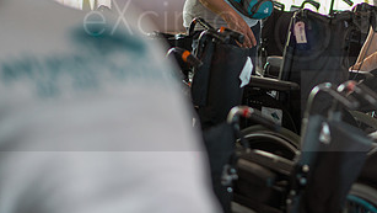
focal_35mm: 168
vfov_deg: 7.2
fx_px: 1680
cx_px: 302
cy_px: 31
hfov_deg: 12.7
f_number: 1.8
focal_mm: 85
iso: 320
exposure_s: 1/100
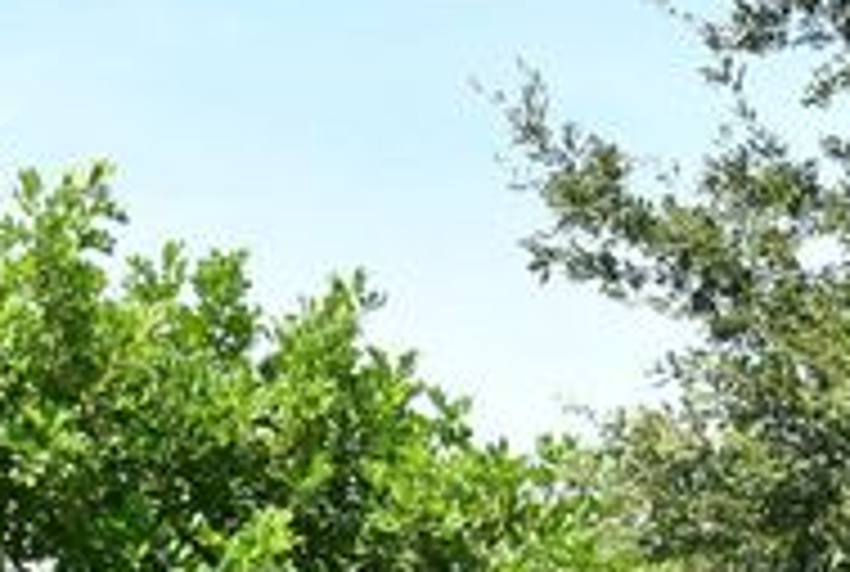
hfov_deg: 10.1
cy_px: 829
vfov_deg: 7.0
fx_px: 4639
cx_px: 1318
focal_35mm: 196
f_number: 7.1
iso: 200
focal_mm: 29
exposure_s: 1/250
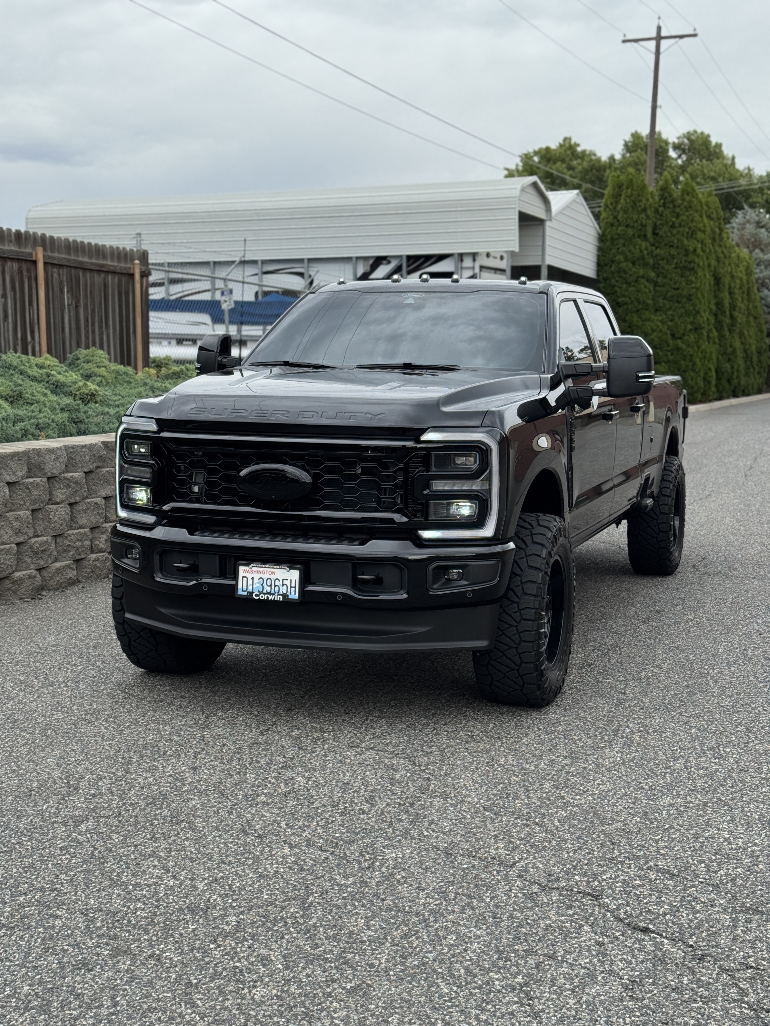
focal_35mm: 48
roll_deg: -0.5
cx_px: 385
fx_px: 1424
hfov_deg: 30.3
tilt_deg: -6.9
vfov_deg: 39.7
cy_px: 513
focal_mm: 6.76
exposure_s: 1/1193
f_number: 1.78
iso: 64
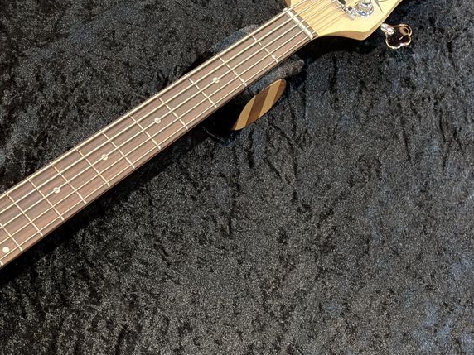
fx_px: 1287
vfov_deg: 15.6
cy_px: 292
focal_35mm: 94
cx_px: -10
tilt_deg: -66.1
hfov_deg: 20.2
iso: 250
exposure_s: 1/30
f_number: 1.6
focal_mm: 5.96
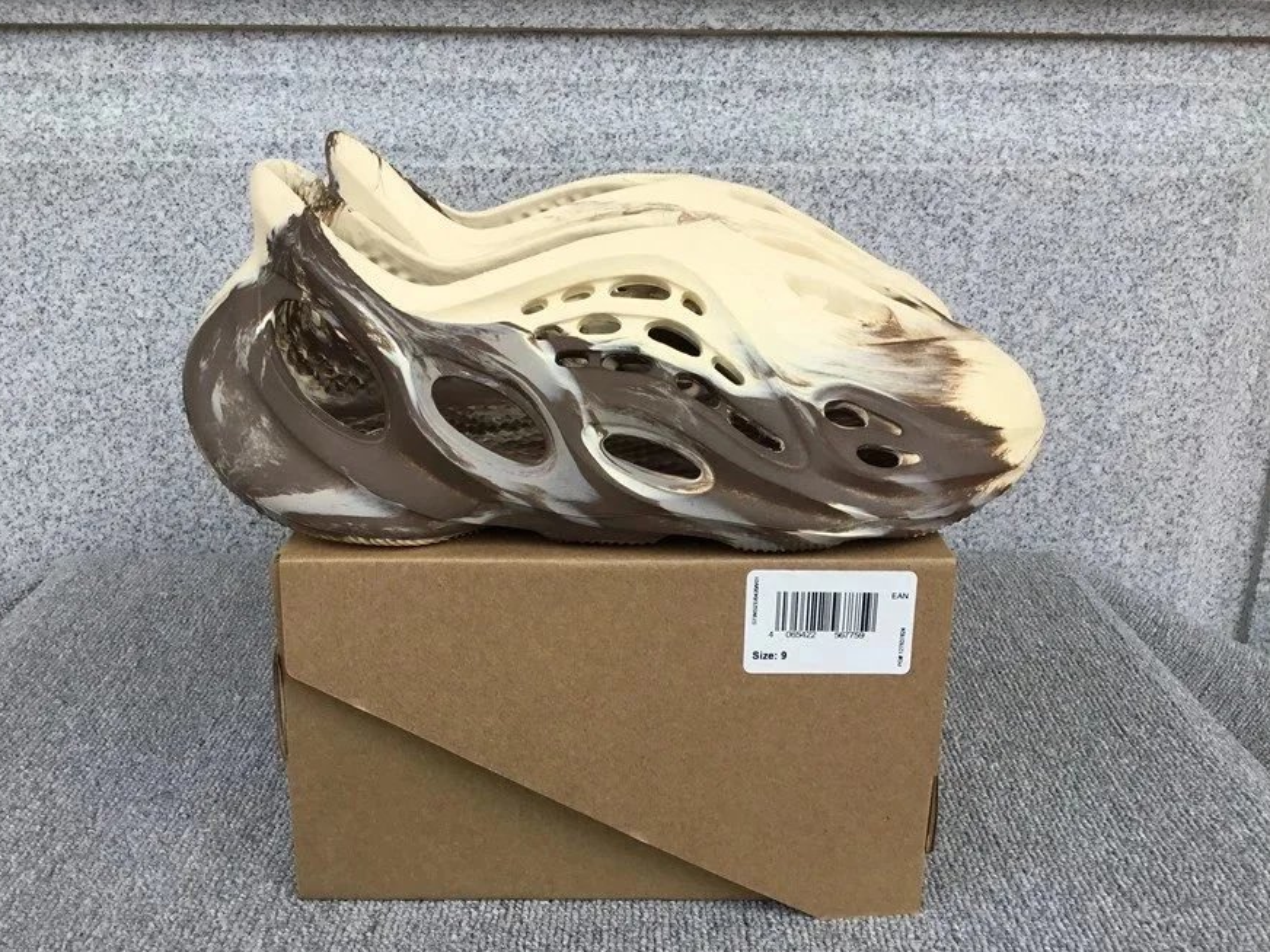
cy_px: 487
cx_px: 616
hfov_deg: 56.8
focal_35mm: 32
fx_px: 1174
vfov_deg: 44.2
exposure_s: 1/429
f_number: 2.4
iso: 25
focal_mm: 3.3
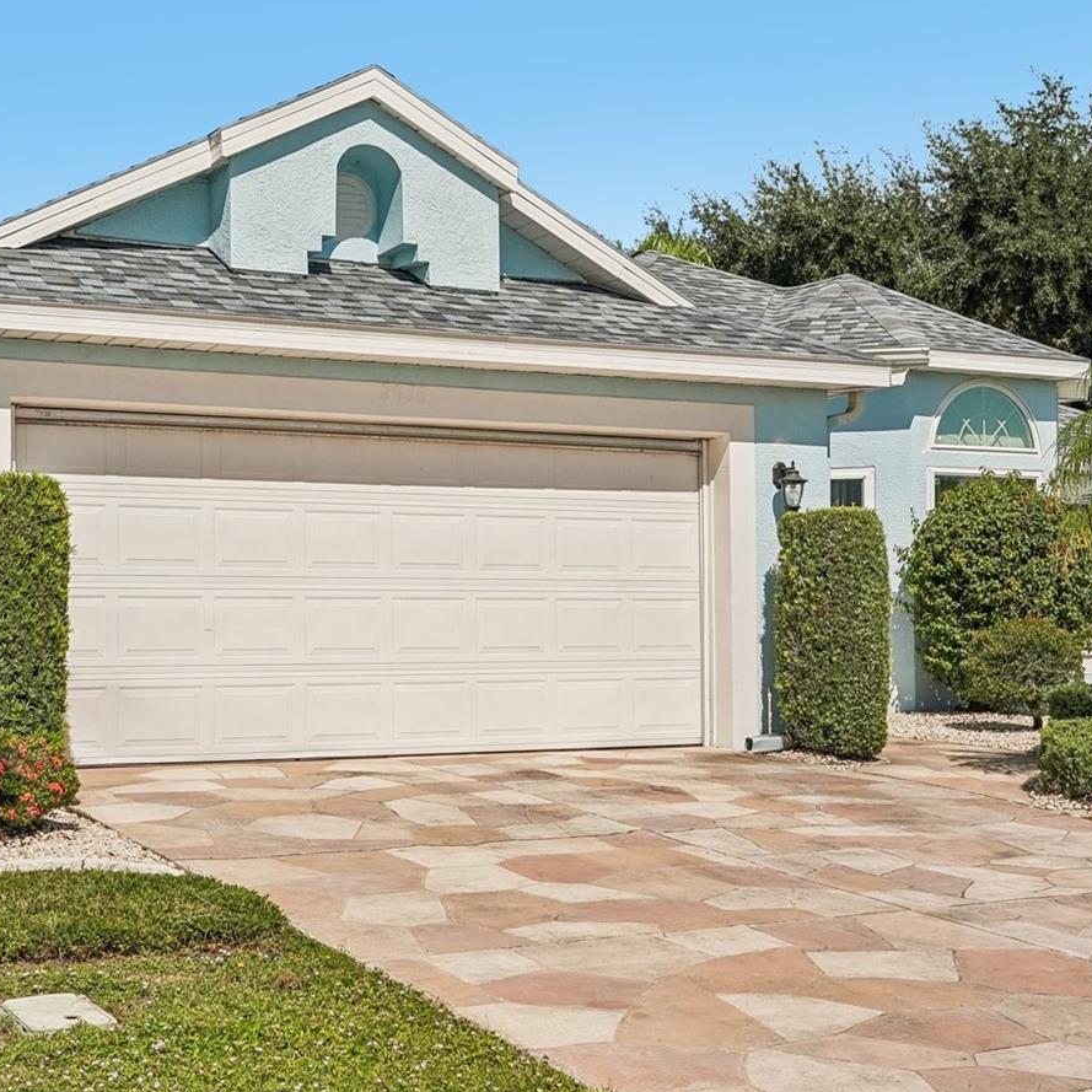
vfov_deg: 32.8
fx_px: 1856
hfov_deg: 32.7
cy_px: 609
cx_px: 440
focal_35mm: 52
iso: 400
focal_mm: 34
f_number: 8
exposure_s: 1/4000
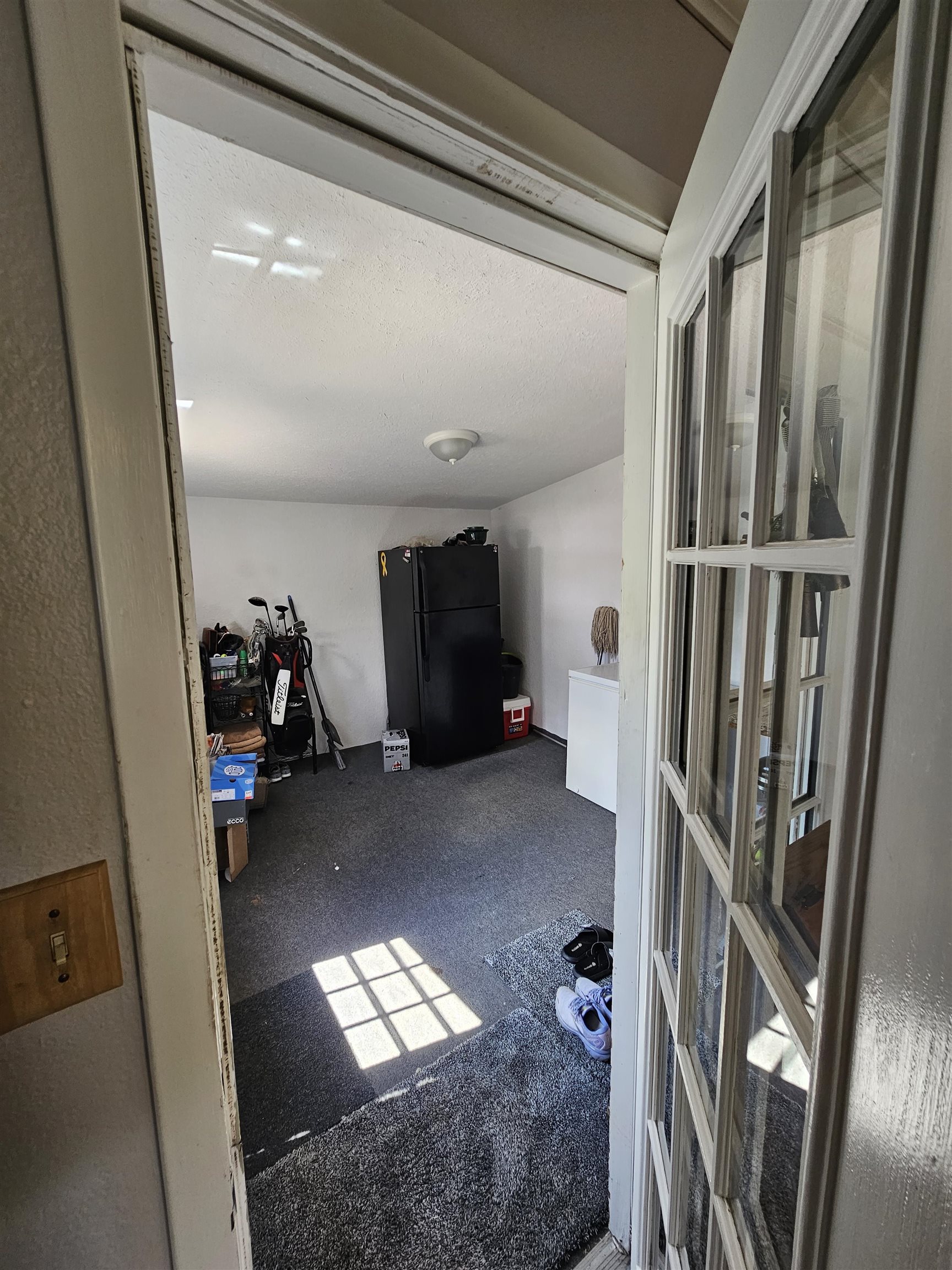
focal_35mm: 13
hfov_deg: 89.9
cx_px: 476
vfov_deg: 106.2
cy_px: 635
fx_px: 477
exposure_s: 1/60
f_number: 2.2
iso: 100
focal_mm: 2.2
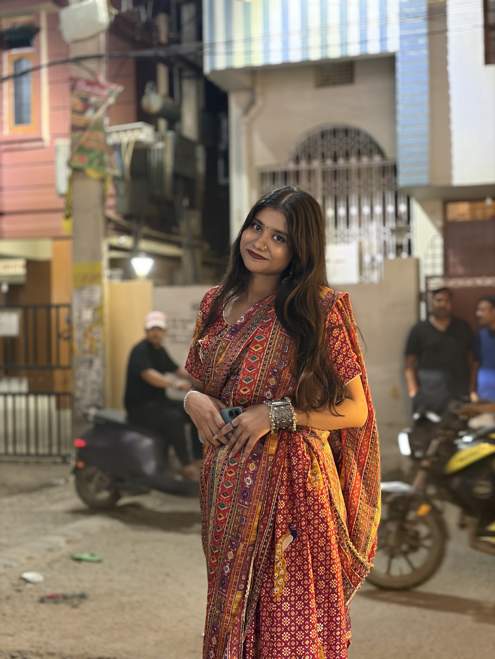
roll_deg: +0.5
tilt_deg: +0.8
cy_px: 330
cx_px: 248
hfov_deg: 28.0
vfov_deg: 36.8
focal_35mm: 52
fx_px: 991
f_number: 1.6
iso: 200
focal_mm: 5.96
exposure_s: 1/32
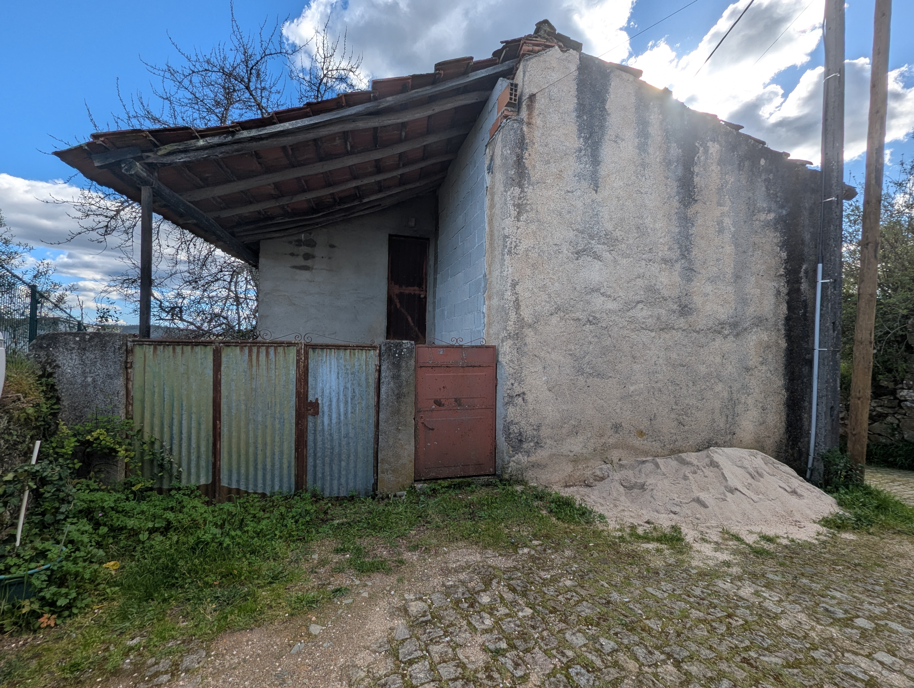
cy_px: 344
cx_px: 457
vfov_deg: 90.1
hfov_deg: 106.1
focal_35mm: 13
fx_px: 344
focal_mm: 1.95
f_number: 2.2
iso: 41
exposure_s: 1/1408
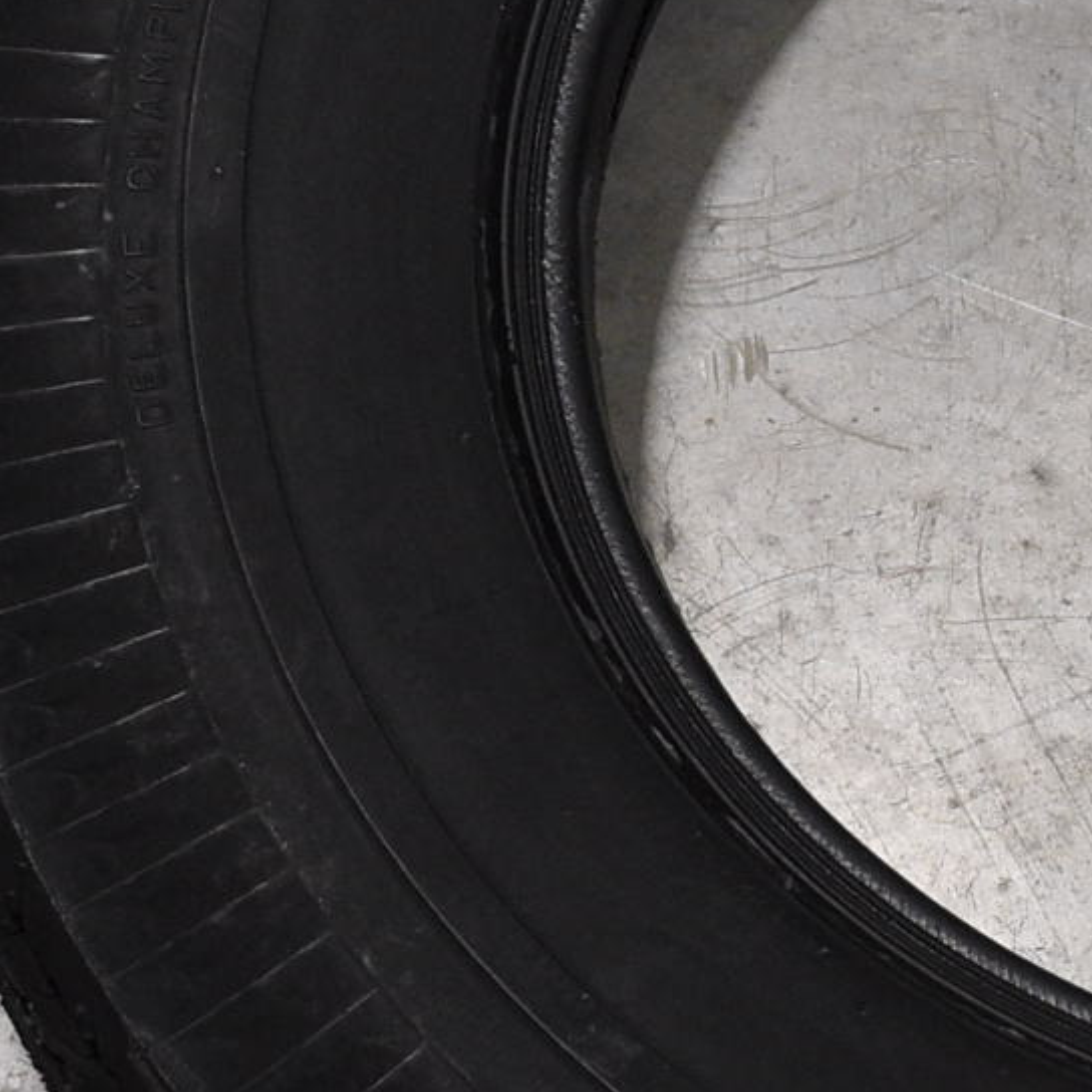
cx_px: 1475
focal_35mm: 161
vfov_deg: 10.8
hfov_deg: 10.6
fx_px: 5758
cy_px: 261
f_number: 5
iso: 1250
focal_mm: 23
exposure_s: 1/100
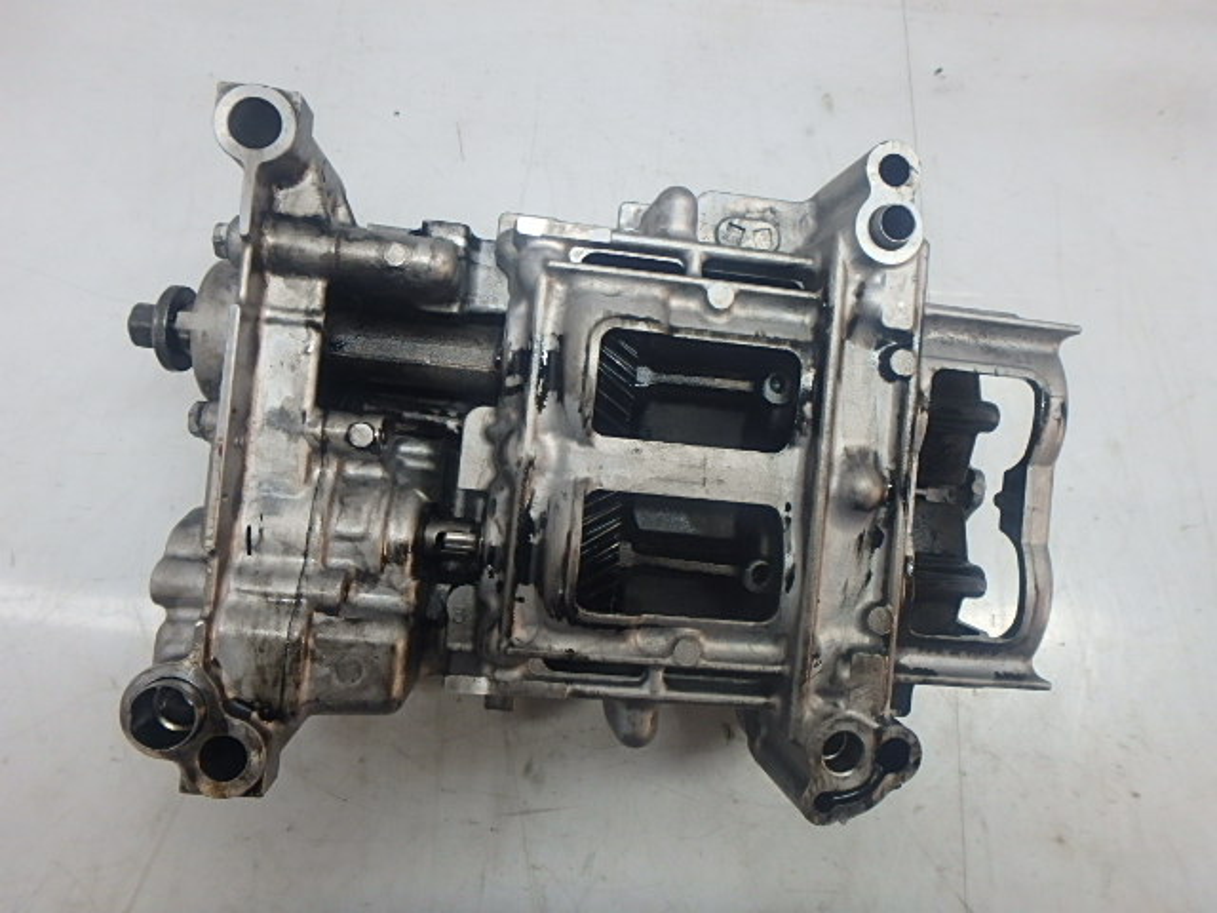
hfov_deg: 79.0
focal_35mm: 21
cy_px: 456
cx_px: 608
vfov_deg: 63.4
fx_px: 738
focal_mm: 3.7
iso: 250
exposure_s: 1/30
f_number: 3.5
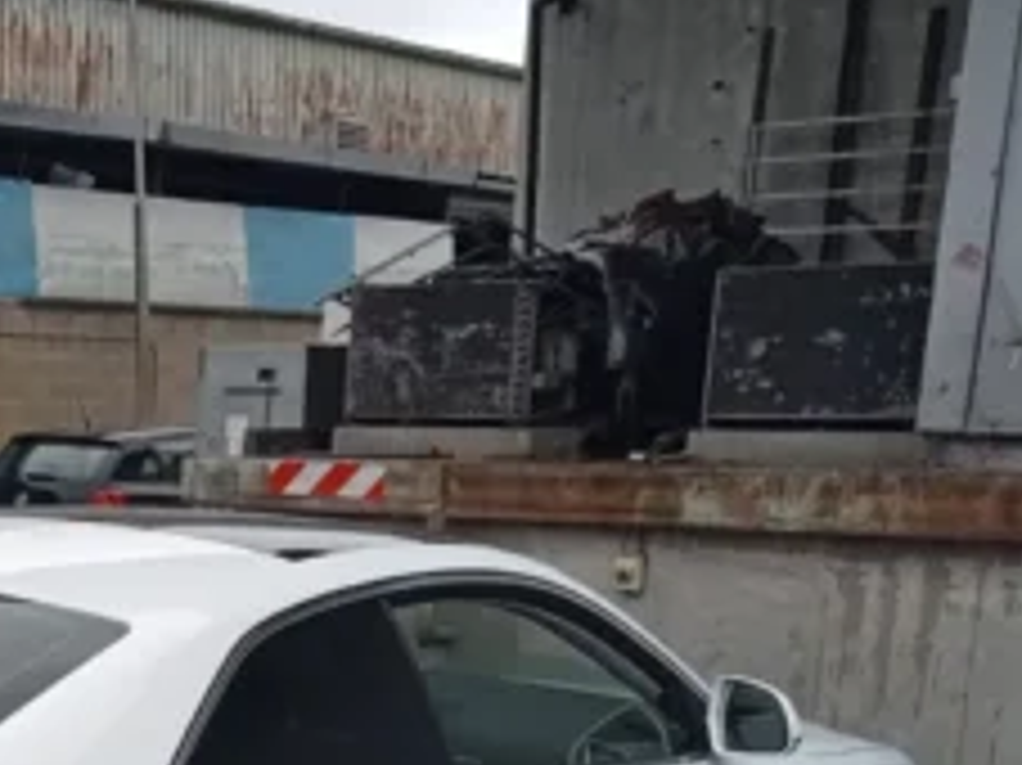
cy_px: 932
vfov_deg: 18.8
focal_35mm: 74
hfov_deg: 24.8
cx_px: -59
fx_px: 2184
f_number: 2.2
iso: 100
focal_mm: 3.46
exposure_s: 1/474
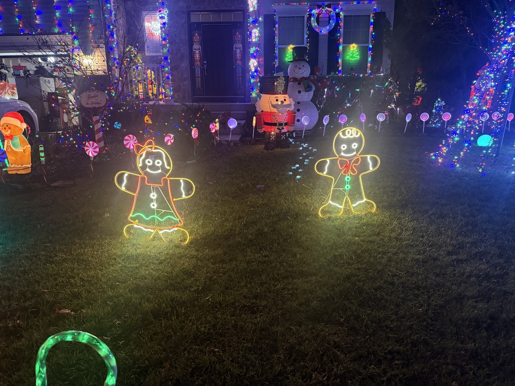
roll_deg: +1.2
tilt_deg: -13.5
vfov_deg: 56.8
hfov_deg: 71.6
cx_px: 258
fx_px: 357
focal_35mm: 24
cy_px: 193
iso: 1000
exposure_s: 1/40
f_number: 1.78
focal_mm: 6.76
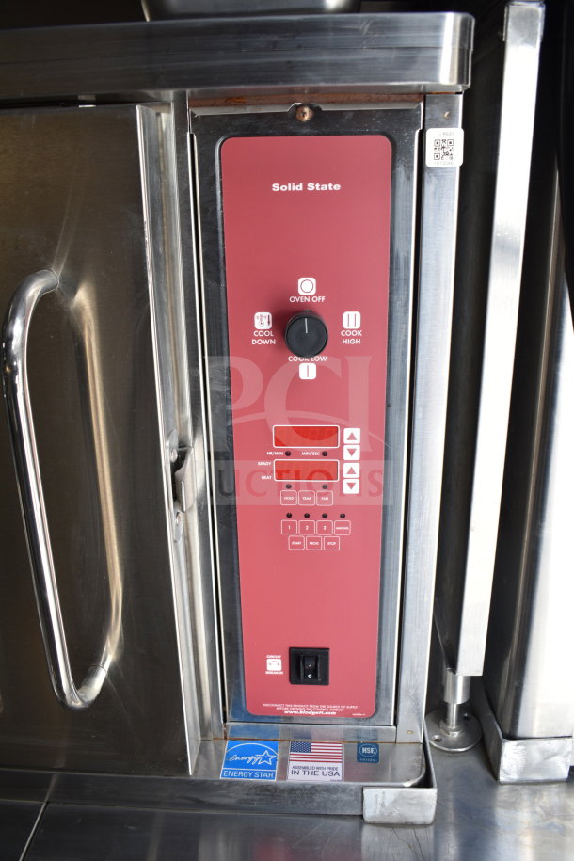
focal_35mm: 30
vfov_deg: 61.9
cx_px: 287
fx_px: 717
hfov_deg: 43.6
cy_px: 430
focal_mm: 20
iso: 180
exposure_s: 1/30
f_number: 3.5
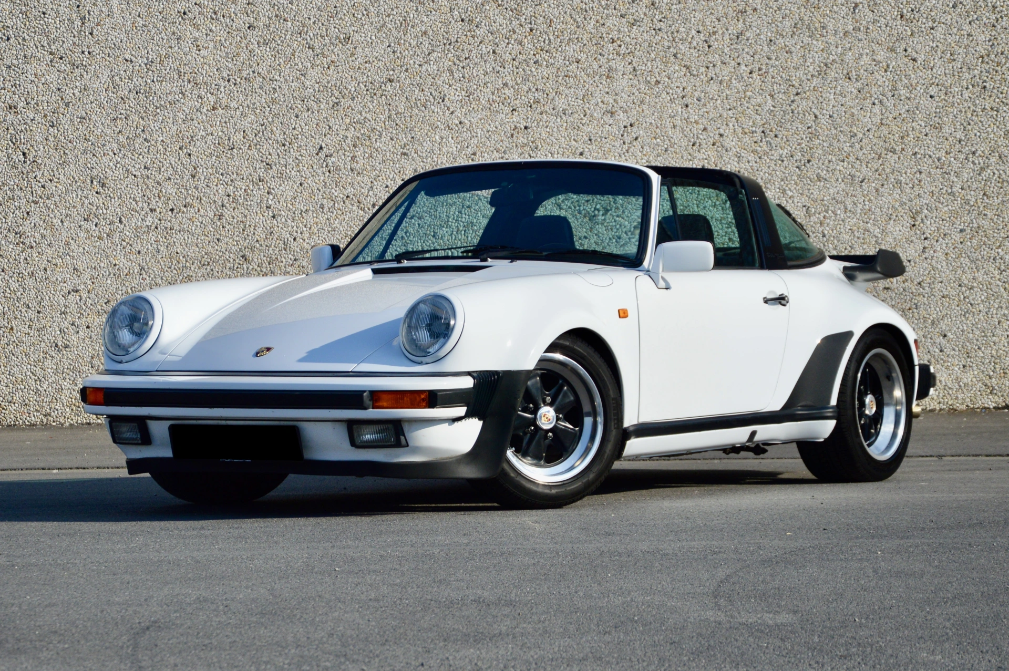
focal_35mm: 105
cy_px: 336
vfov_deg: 13.0
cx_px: 504
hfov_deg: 19.5
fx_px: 2941
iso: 250
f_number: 5.6
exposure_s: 1/500
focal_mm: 70
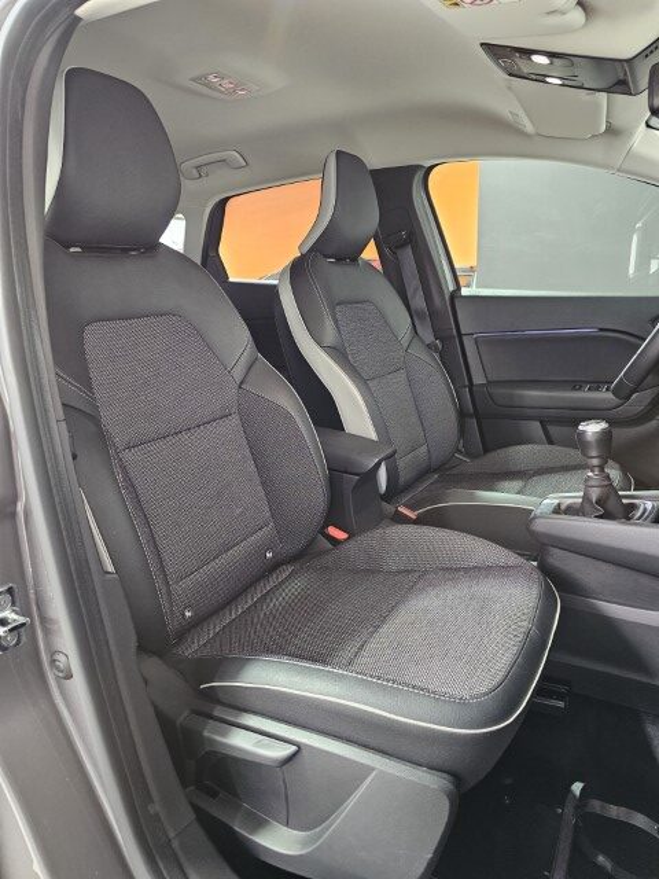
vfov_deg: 73.9
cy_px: 440
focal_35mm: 23
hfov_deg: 58.9
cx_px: 330
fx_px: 584
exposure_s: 1/100
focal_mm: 6.3
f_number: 1.7
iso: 1000
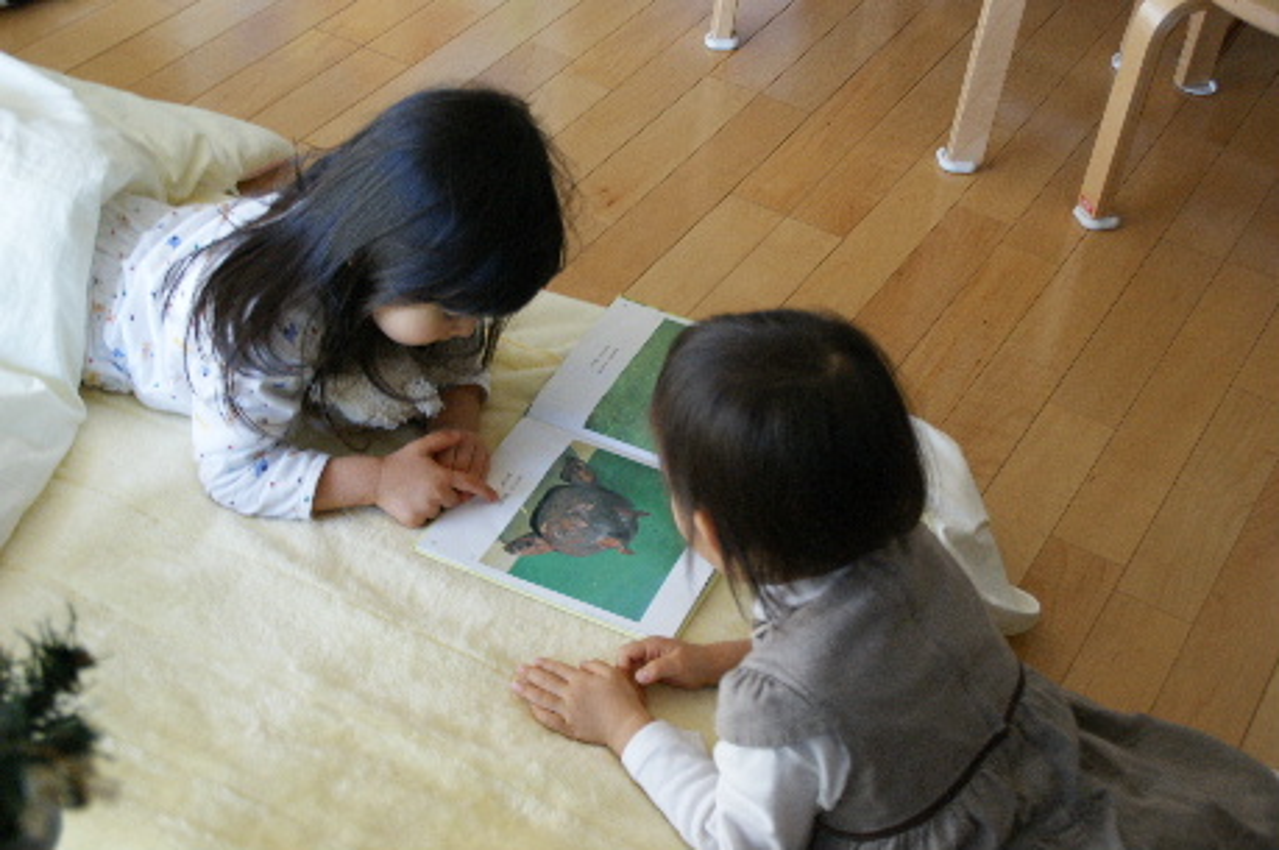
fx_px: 1863
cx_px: 640
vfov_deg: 25.7
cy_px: 425
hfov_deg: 37.9
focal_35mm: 52
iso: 400
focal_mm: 35
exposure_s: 1/60
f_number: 4.5
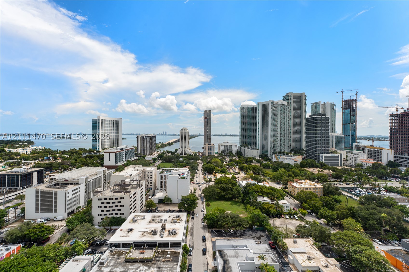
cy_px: 136
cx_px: 204
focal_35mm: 16
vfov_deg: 74.4
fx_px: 179
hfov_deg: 97.5
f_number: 11
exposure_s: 1/160
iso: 80
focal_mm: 15.8
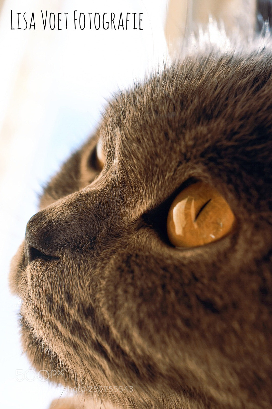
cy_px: 204
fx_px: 680
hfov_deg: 22.6
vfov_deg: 33.4
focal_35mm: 60
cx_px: 136
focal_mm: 40
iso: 800
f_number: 8
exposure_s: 1/500
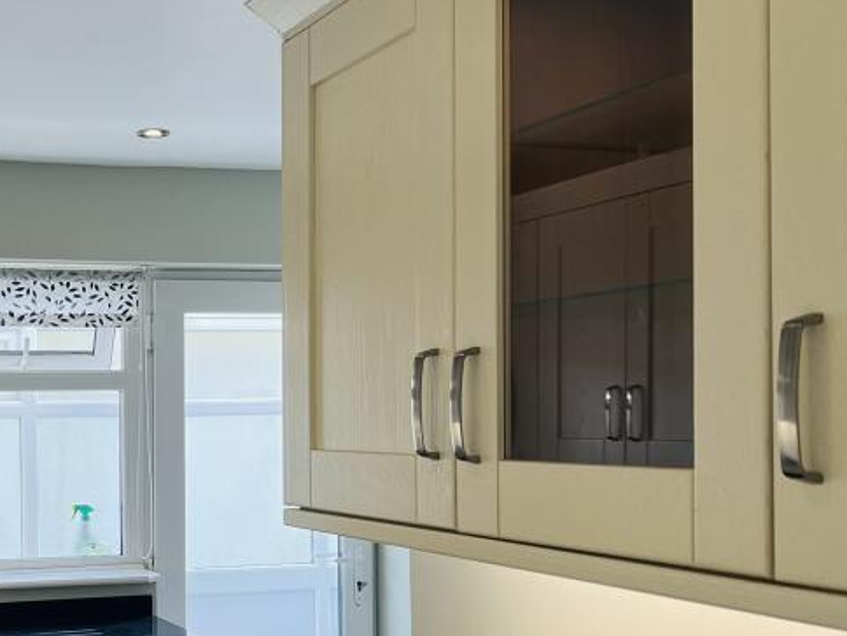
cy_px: 445
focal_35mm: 55
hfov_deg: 33.5
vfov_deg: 26.3
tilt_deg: -1.1
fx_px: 1346
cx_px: 128
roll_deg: +0.0
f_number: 1.5
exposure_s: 1/177
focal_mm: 5.7
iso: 40
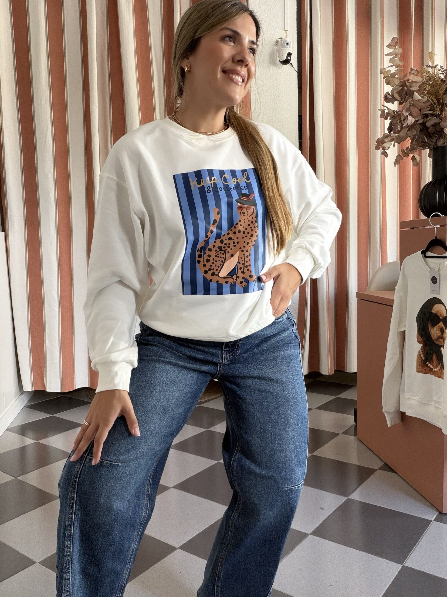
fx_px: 517
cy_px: 298
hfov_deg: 46.8
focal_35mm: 30
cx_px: 224
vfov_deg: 60.0
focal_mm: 2.71
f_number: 1.9
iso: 100
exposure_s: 1/60
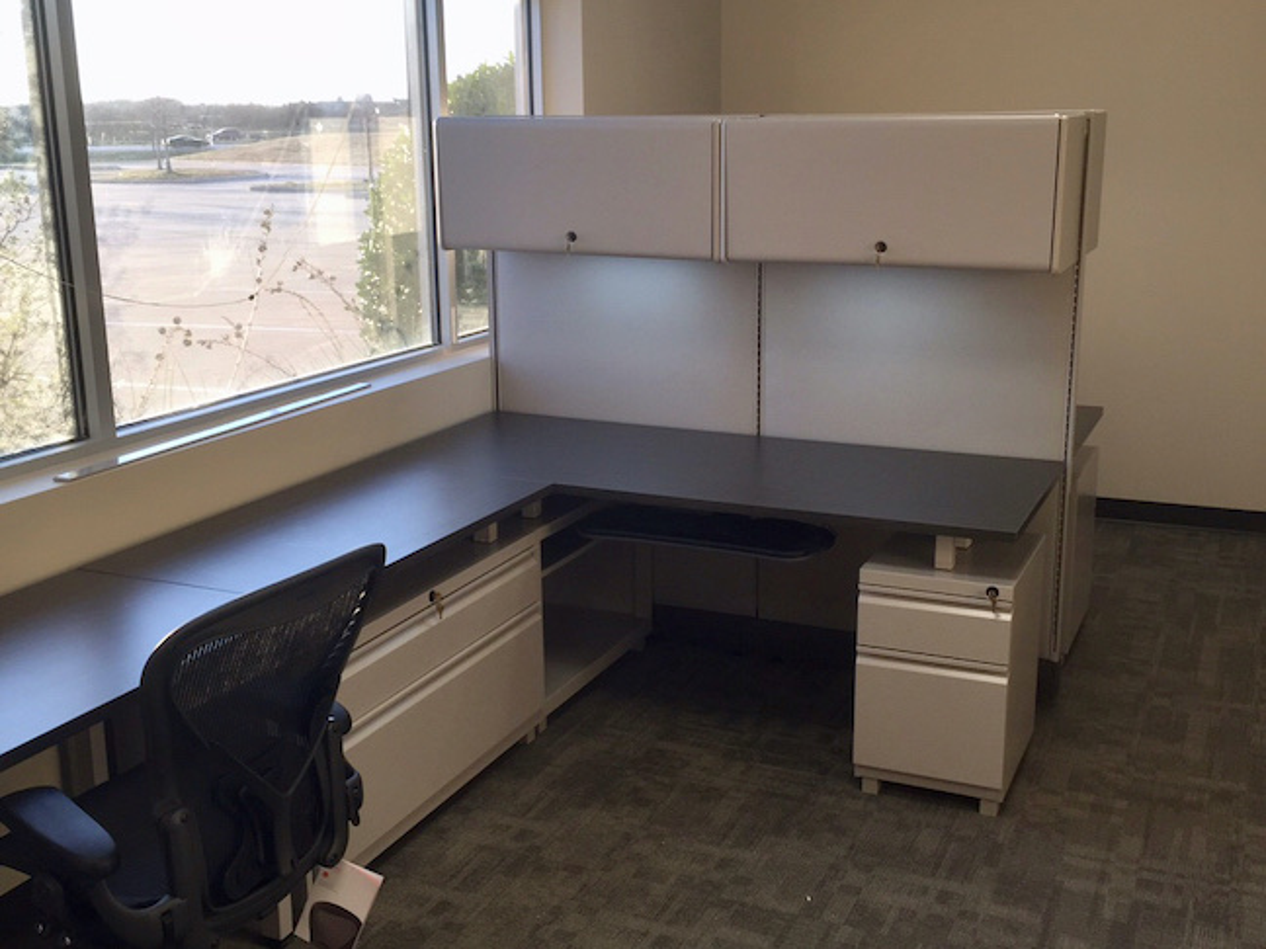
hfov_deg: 61.7
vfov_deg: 48.2
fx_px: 1061
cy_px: 474
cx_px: 633
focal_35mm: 29
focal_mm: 4.15
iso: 32
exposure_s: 1/60
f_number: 2.2
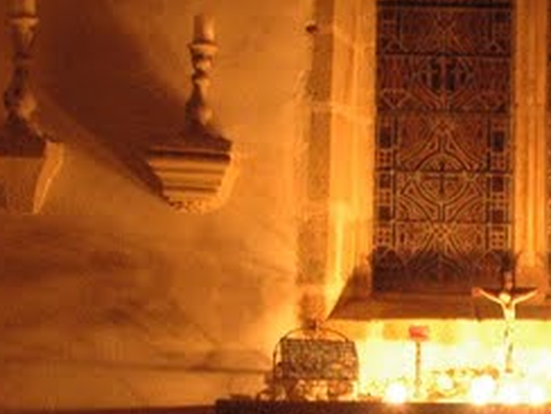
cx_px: 583
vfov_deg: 13.5
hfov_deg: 17.5
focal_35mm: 109
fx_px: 1735
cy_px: 334
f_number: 3.5
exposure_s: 2
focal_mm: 18
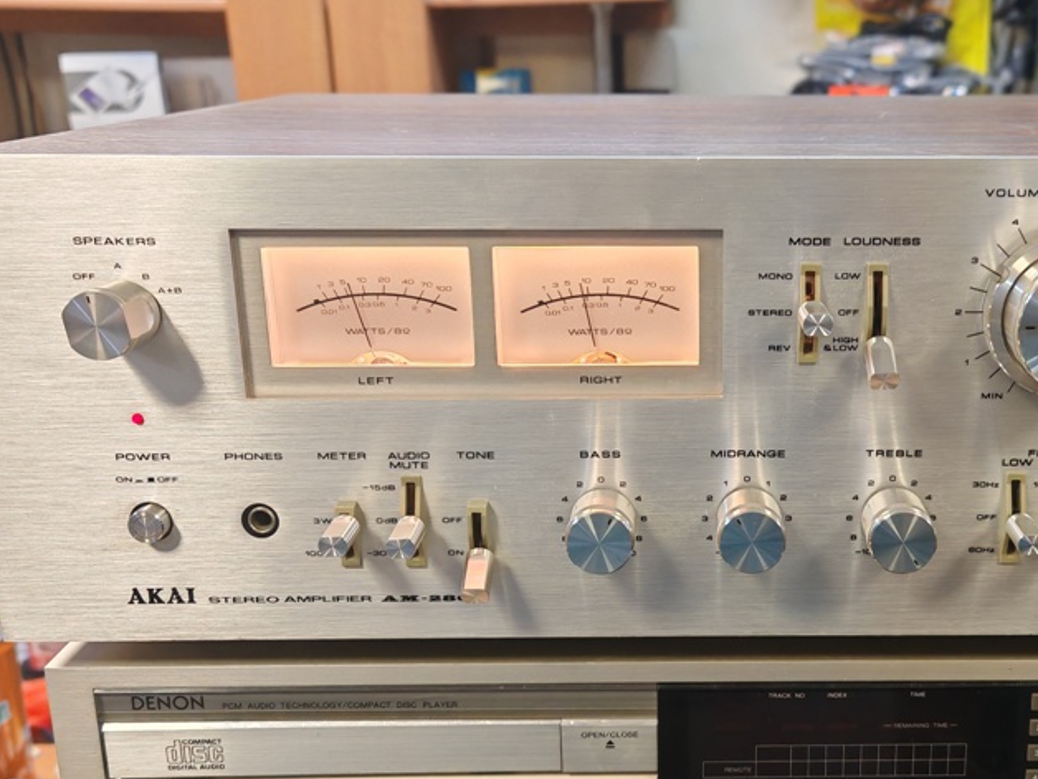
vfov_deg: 32.9
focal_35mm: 44
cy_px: 423
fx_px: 1319
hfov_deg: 42.3
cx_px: 704
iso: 500
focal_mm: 6.67
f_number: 1.9
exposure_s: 1/33
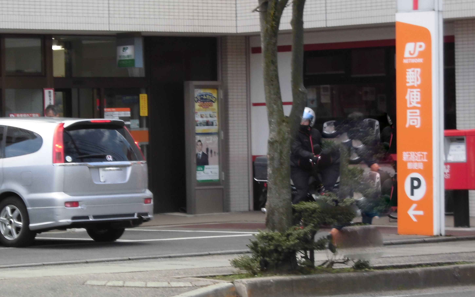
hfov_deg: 11.6
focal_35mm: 180
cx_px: 123
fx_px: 2330
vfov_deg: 7.3
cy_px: 150
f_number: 5.1
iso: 100
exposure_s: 1/100
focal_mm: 19.2
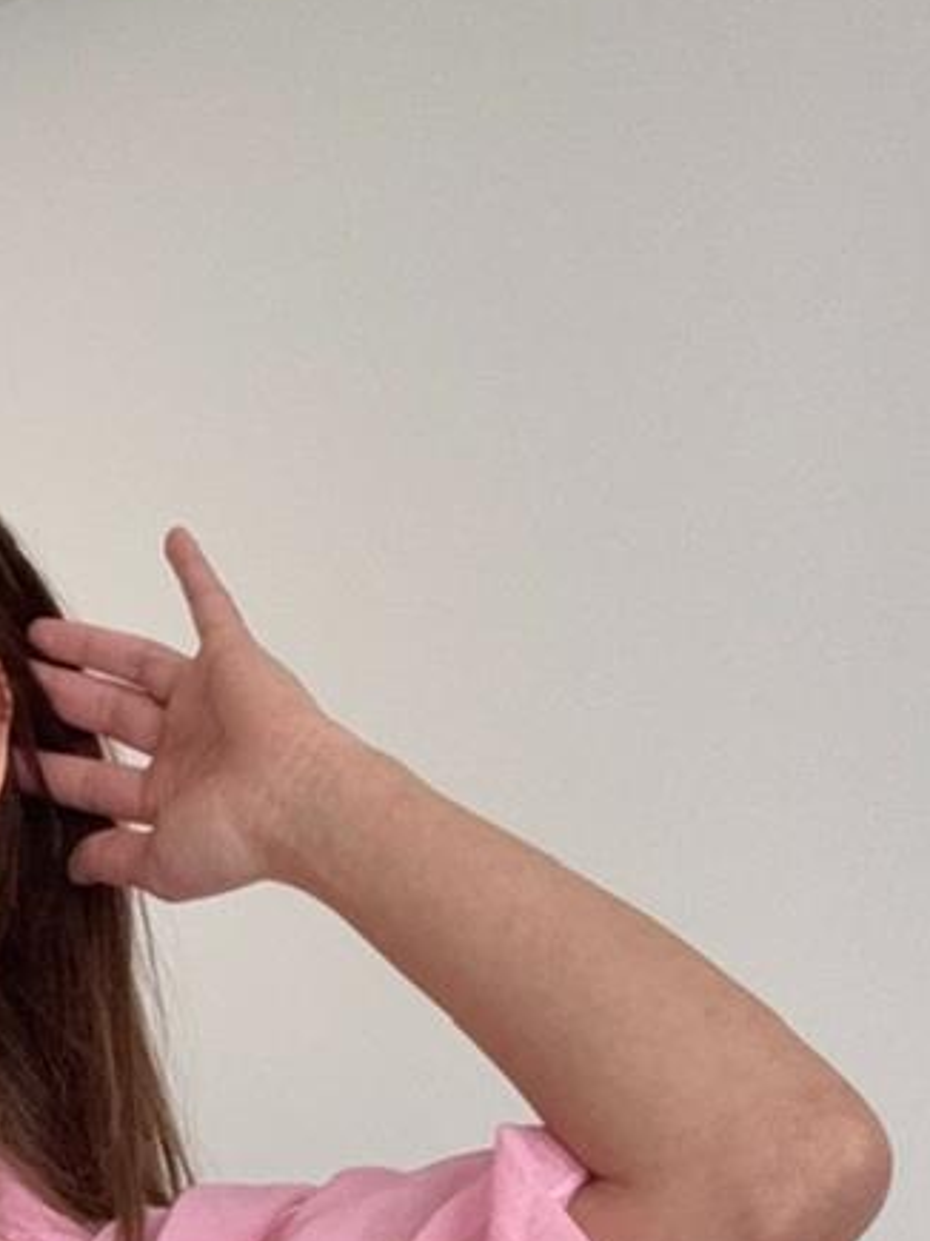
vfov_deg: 20.4
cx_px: -14
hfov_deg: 15.7
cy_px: 1357
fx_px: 3297
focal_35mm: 92
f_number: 1.9
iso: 40
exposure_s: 1/100
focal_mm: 2.69
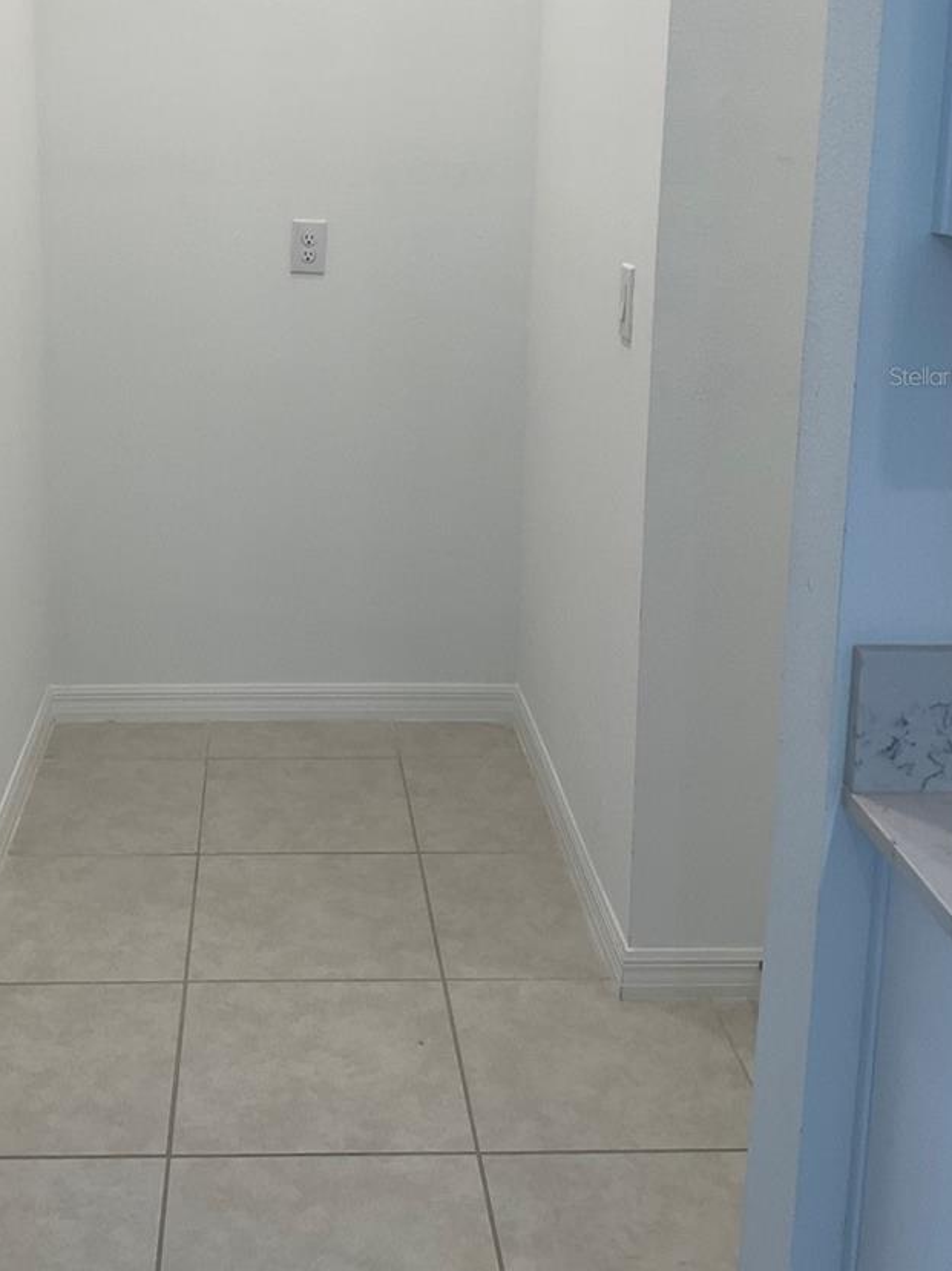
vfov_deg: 43.8
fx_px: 1541
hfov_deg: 34.0
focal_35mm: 42
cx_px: 308
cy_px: 376
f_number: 1.8
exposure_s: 1/60
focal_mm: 3
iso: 40
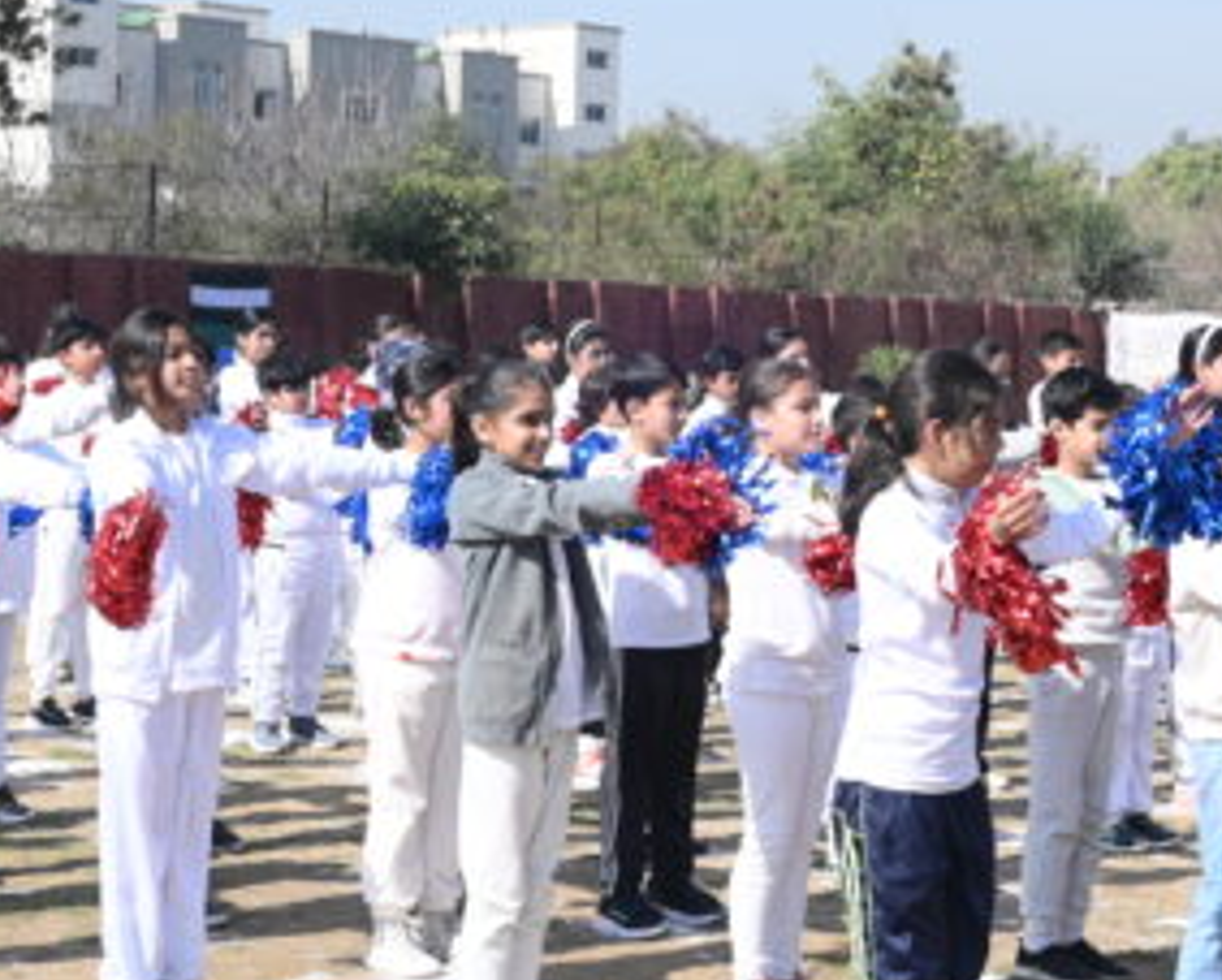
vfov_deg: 17.3
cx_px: 669
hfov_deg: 21.5
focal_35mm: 89
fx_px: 3222
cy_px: 382
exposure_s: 1/200
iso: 100
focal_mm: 35
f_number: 6.3
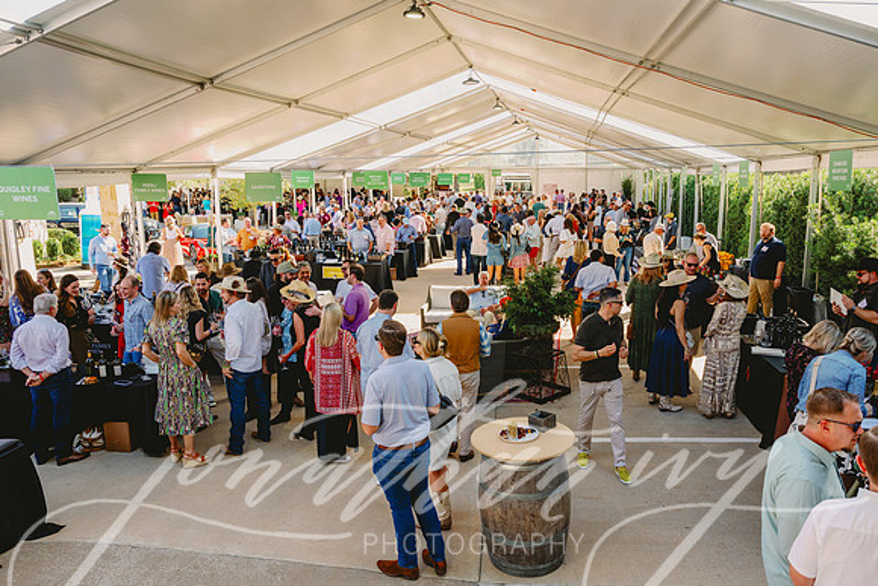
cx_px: 464
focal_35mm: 26
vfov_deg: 49.0
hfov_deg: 68.6
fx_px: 643
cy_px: 291
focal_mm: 24
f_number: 5.6
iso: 500
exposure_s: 1/320
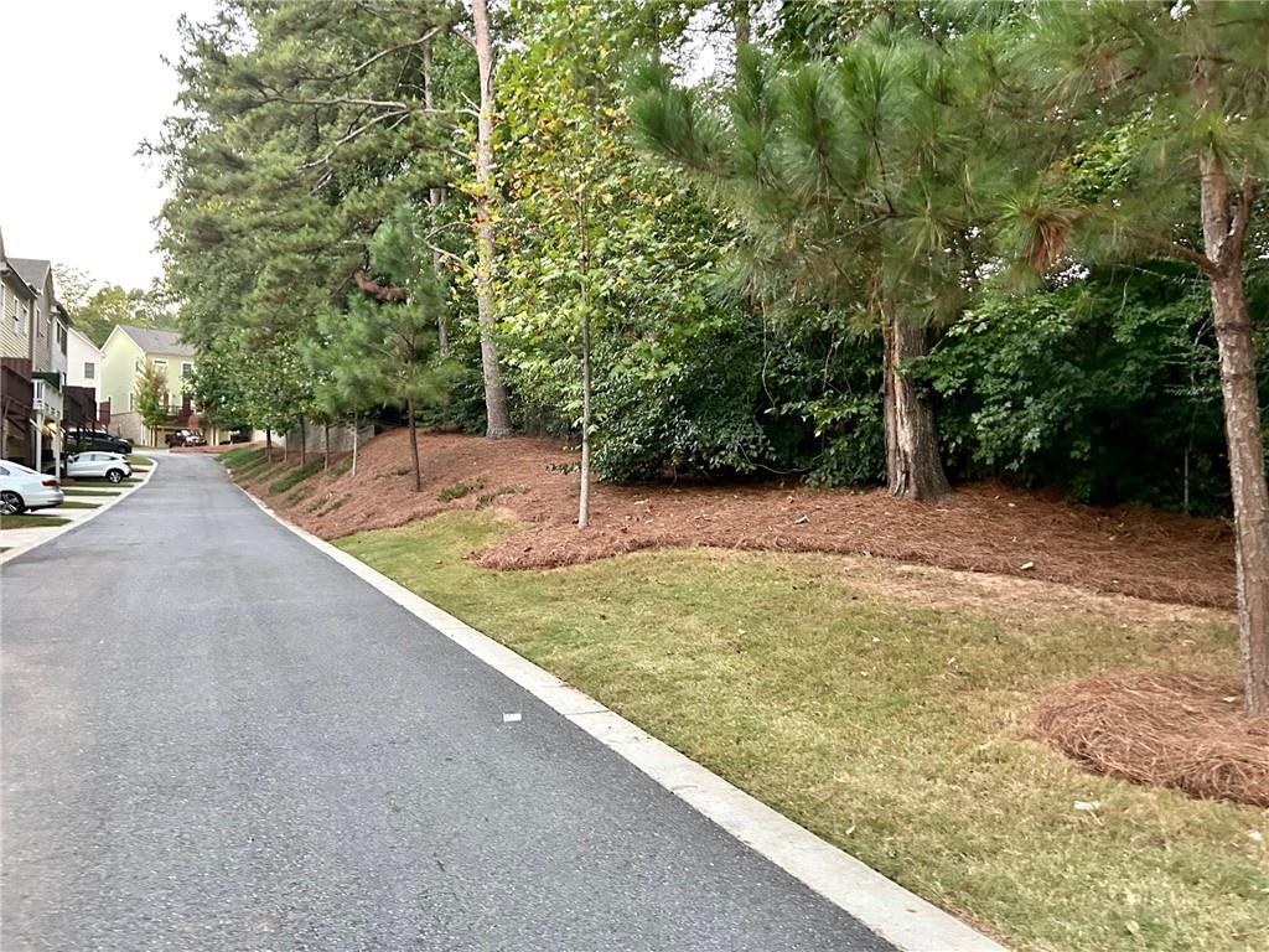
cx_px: 634
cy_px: 476
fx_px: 953
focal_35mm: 26
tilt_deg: +4.5
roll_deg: +2.2
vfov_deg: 53.1
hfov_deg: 67.3
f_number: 1.5
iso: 500
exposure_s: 1/60
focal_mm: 5.7
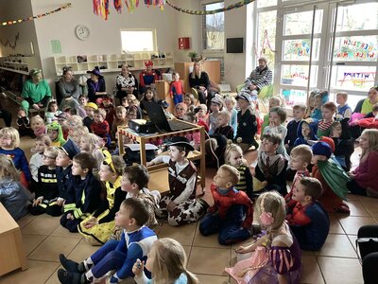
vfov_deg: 49.7
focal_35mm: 28
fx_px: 306
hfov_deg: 63.4
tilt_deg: -16.9
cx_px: 189
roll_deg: +2.7
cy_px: 142
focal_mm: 3.99
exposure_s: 1/24
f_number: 1.8
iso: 640
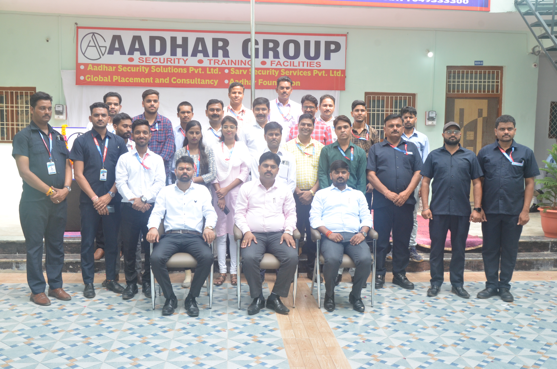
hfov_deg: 53.2
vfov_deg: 36.7
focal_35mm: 36
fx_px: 556
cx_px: 278
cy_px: 184
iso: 640
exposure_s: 1/125
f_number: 8
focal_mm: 24
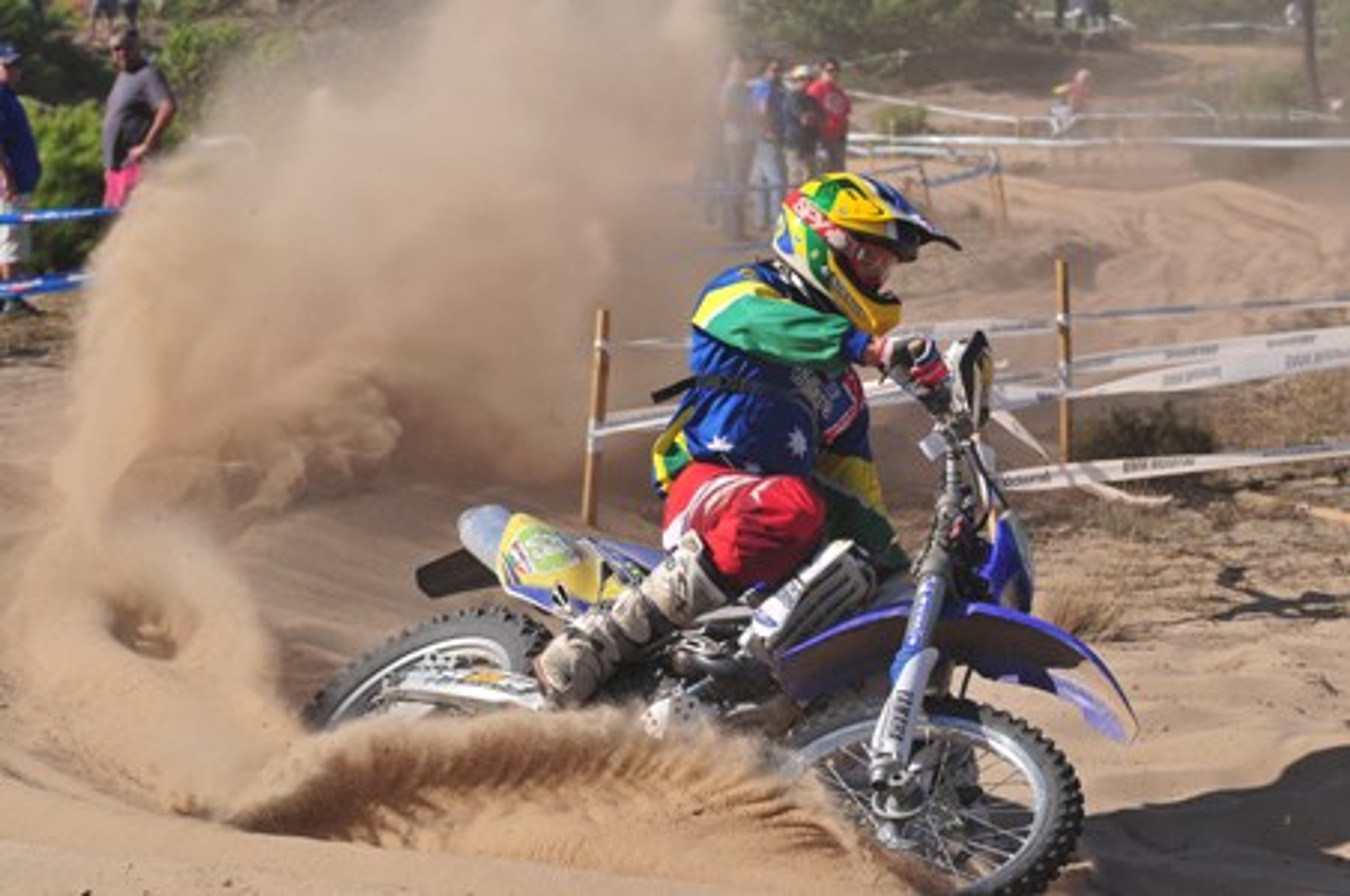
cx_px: 675
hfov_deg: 19.5
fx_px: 3932
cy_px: 448
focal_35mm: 105
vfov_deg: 13.0
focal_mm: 70
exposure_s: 1/2500
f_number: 5
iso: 400
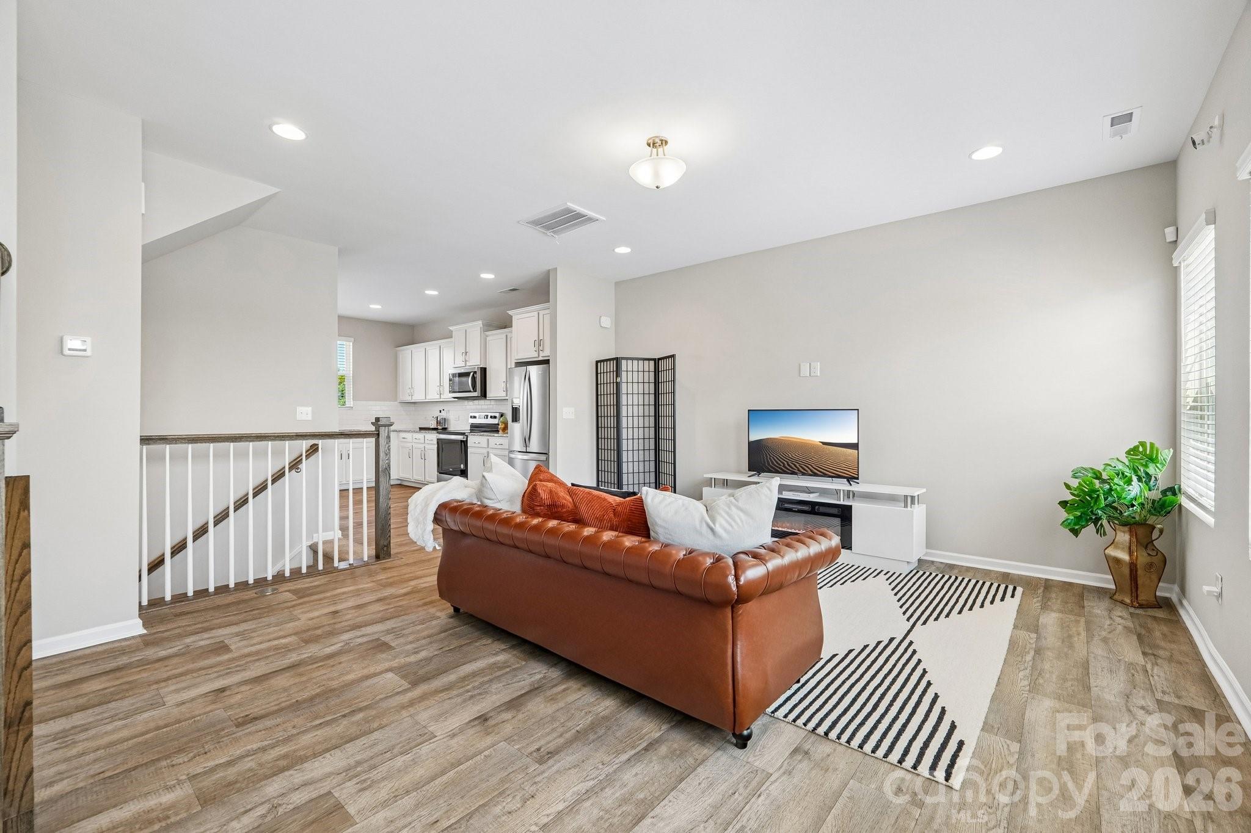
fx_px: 521
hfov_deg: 100.4
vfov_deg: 77.3
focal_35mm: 15
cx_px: 626
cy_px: 416
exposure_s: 1/15
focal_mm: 10
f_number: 8
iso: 400
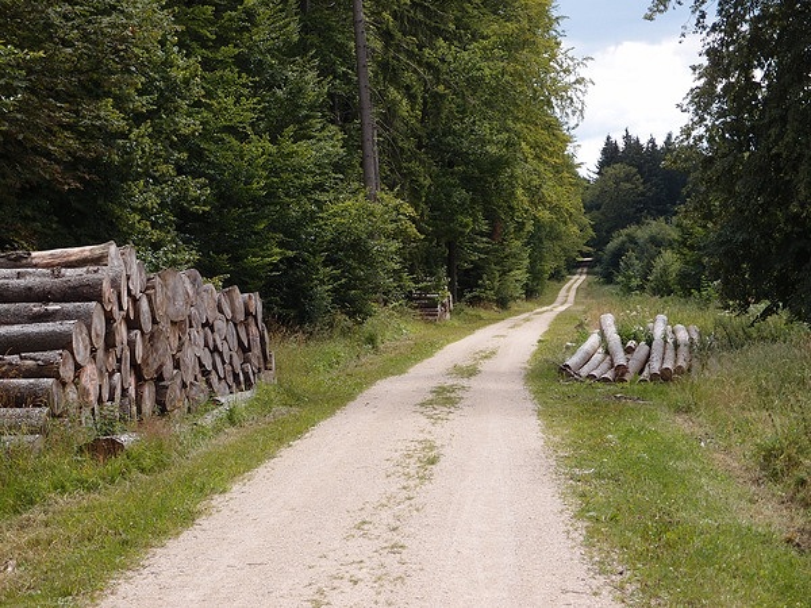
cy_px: 304
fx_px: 1968
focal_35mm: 84
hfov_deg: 23.3
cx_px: 406
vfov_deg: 17.6
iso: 100
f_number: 2.5
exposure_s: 1/1000
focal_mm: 18.15
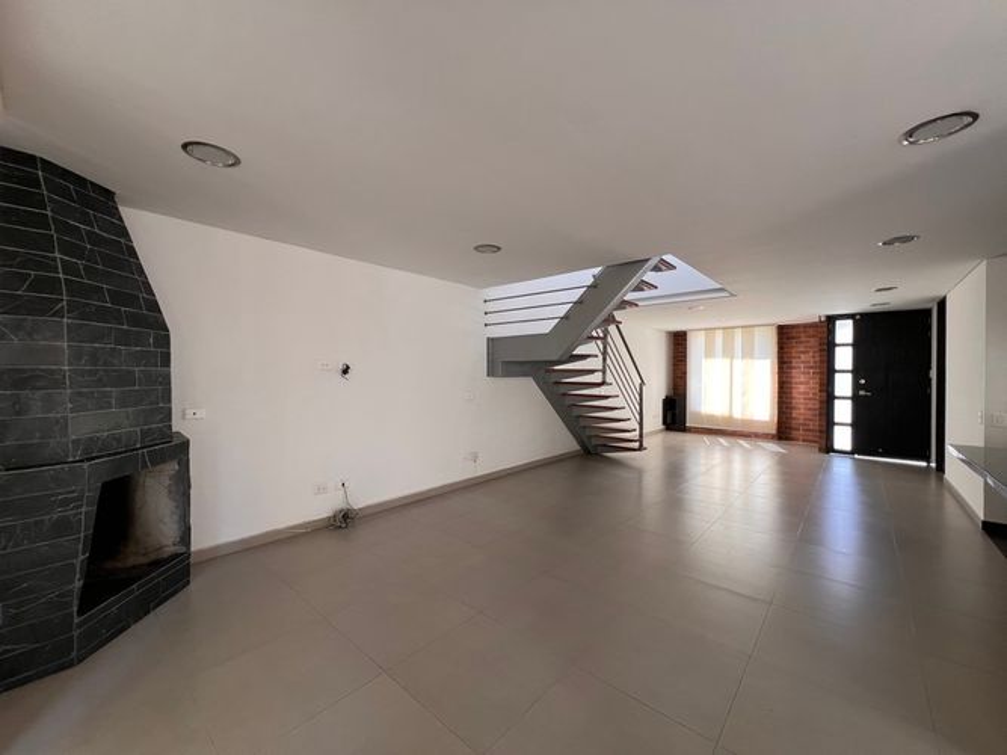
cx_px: 504
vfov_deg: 89.9
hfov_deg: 106.2
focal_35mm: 13
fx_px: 378
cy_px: 378
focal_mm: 1.57
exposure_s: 1/99
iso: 50
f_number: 1.8
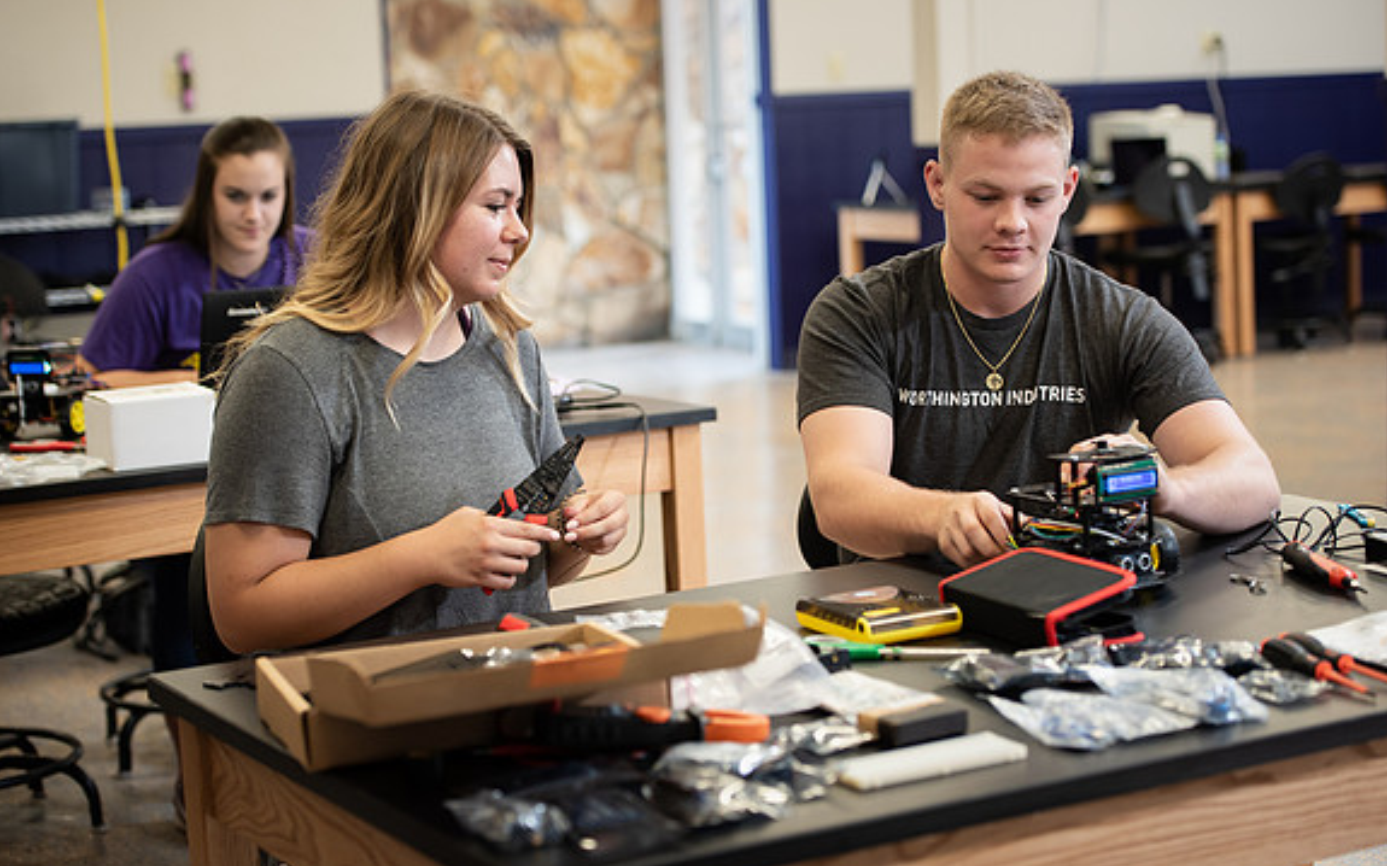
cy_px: 421
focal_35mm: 72
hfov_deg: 28.6
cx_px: 690
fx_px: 2721
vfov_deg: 18.1
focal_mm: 70
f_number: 3.5
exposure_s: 1/160
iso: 800
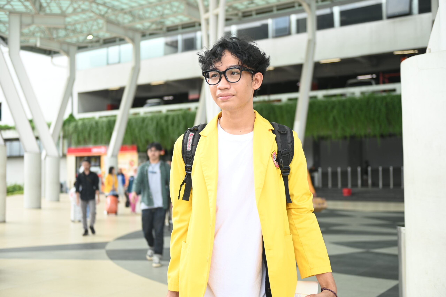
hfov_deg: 46.4
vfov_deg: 31.9
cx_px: 223
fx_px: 520
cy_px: 148
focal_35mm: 42
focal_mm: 42
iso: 100
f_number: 2.8
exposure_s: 1/250
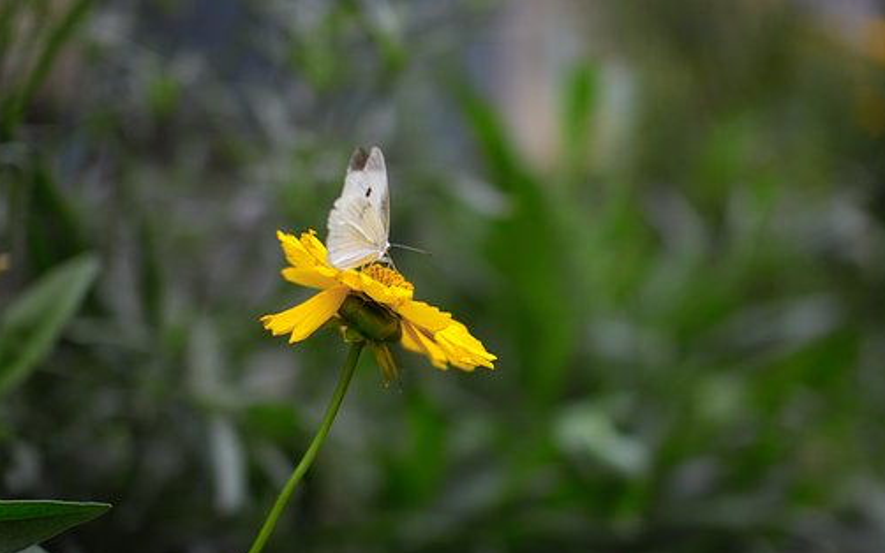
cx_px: 446
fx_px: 1279
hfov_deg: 38.2
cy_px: 286
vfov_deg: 24.4
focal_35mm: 53
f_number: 2
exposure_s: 1/250
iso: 100
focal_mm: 30
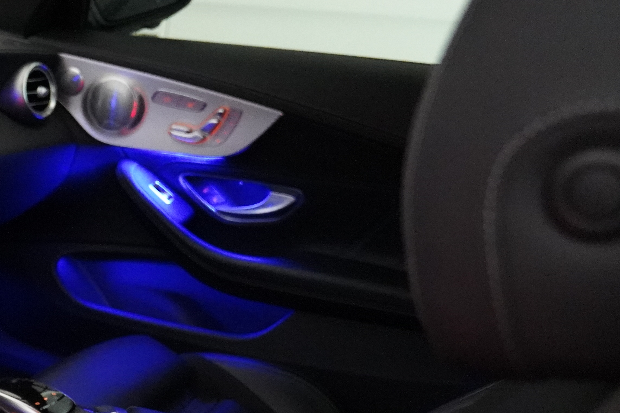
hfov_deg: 27.2
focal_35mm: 63
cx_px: -168
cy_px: 371
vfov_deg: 21.1
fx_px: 1085
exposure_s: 1/40
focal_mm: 24
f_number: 2.8
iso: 12800
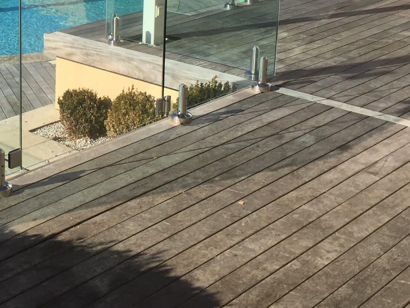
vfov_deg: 21.3
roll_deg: +0.1
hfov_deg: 27.5
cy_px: 18
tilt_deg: -14.2
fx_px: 794
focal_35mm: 67
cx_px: 10
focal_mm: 4.15
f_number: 2.2
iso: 32
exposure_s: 1/2083
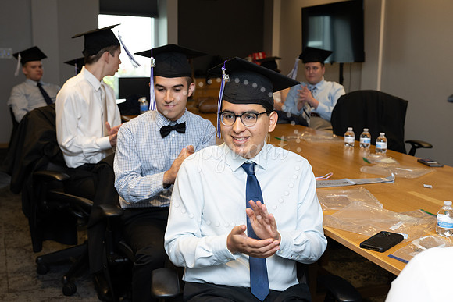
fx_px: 604
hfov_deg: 41.1
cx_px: 226
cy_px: 151
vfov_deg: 28.1
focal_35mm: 48
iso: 1000
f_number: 5
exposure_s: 1/125
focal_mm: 48
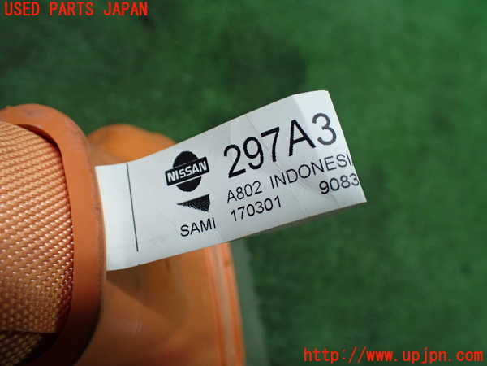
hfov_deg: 60.0
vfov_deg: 46.8
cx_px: 244
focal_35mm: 30
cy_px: 183
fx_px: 422
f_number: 2.3
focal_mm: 5.4
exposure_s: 1/125
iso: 400
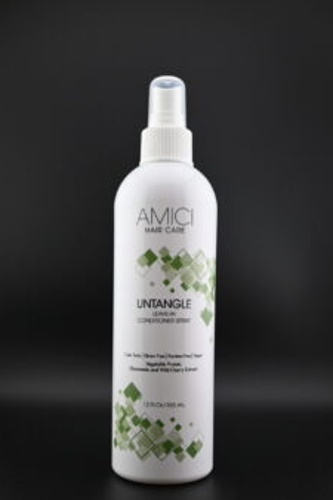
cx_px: 166
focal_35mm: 41
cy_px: 328
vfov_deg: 46.8
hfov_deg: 32.6
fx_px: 569
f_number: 3.8
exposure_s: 1/250
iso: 400
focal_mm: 20.5
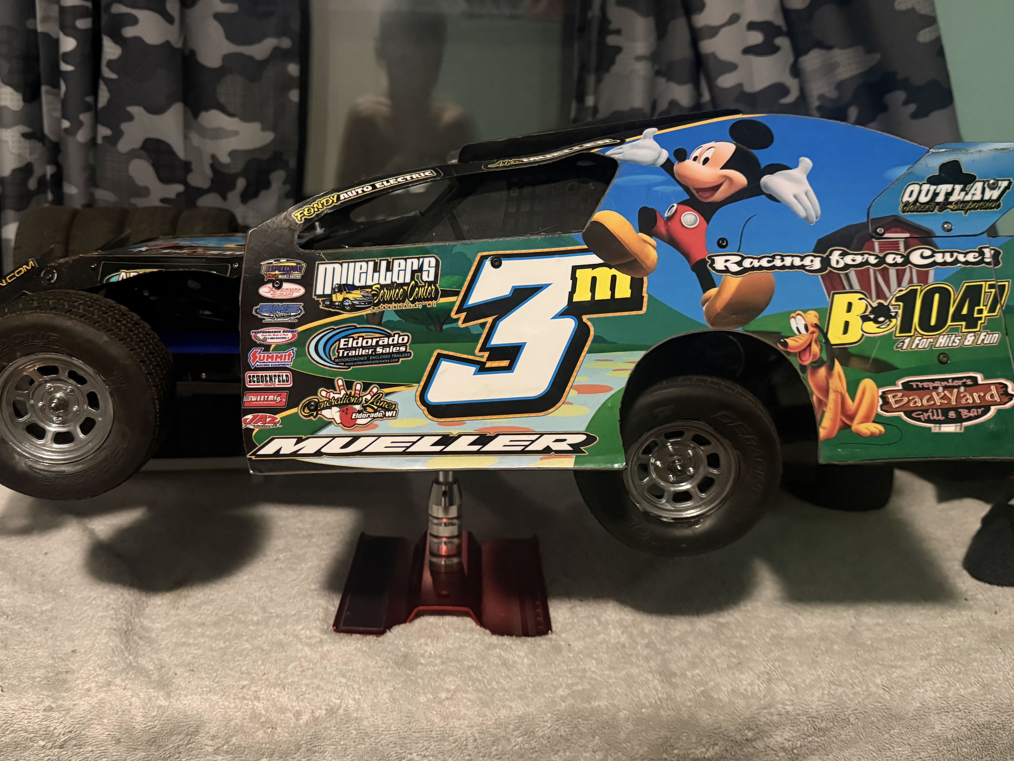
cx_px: 455
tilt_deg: -9.8
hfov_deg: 59.8
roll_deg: -0.9
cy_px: 329
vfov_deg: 46.7
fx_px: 879
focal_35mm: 30
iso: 1000
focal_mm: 6.76
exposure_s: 1/30
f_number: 1.78
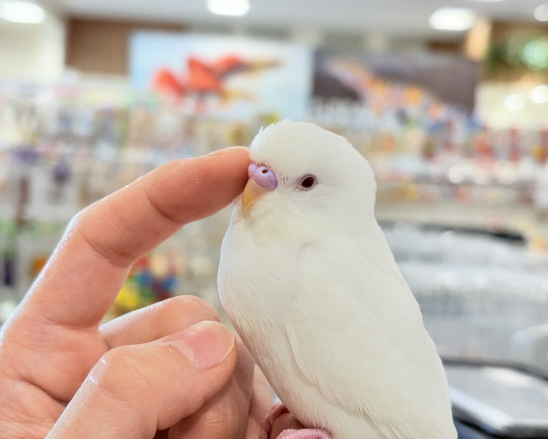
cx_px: 294
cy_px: 221
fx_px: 892
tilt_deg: -1.9
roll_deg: -2.0
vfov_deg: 27.6
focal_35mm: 55
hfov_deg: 34.1
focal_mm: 5.96
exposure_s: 1/50
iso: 25
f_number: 1.6
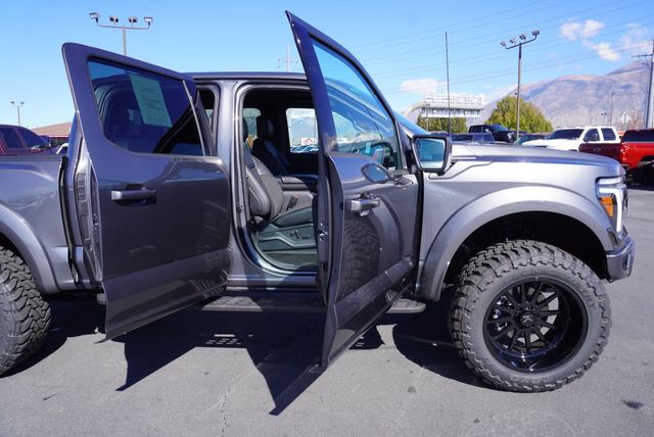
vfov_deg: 53.2
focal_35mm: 24
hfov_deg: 73.7
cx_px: 327
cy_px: 218
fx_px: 436
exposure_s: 1/125
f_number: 8
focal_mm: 16
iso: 100
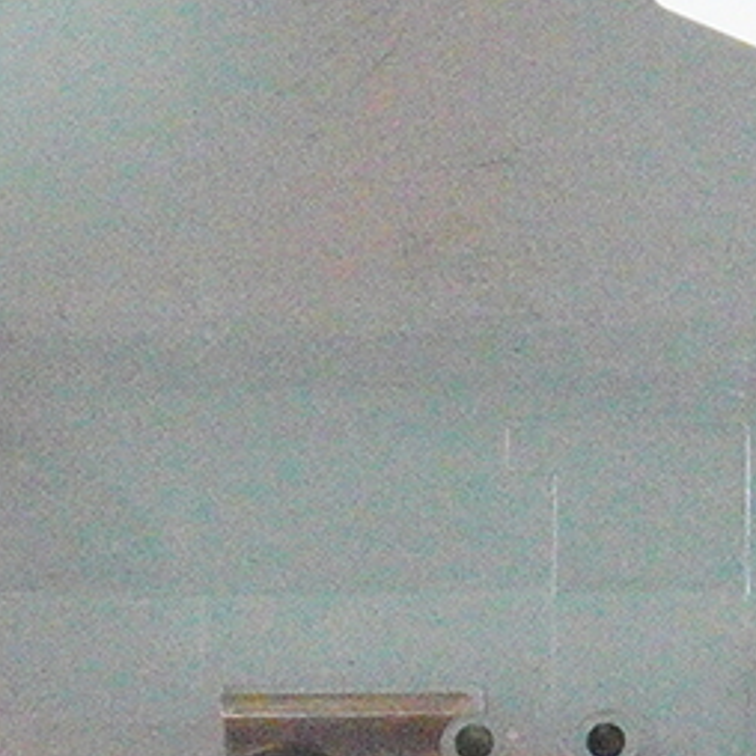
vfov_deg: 4.1
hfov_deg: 4.1
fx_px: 10526
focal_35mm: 426
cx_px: 1235
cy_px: -908
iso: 8000
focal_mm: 34
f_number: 6.3
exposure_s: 1/200
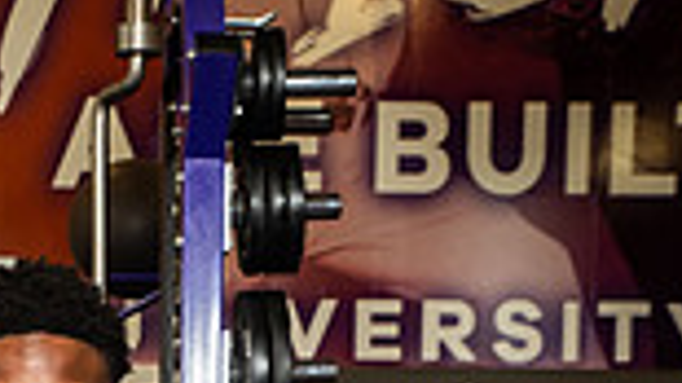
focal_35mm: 122
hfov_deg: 17.3
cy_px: 916
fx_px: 2205
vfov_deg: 9.0
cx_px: 66
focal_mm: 40
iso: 800
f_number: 7.1
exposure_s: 1/250
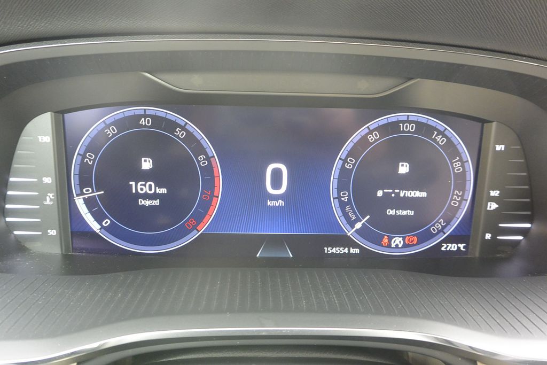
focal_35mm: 27
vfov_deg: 47.9
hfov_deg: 67.4
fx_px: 410
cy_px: 182
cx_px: 274
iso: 800
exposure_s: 1/50
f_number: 3.5
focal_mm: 10
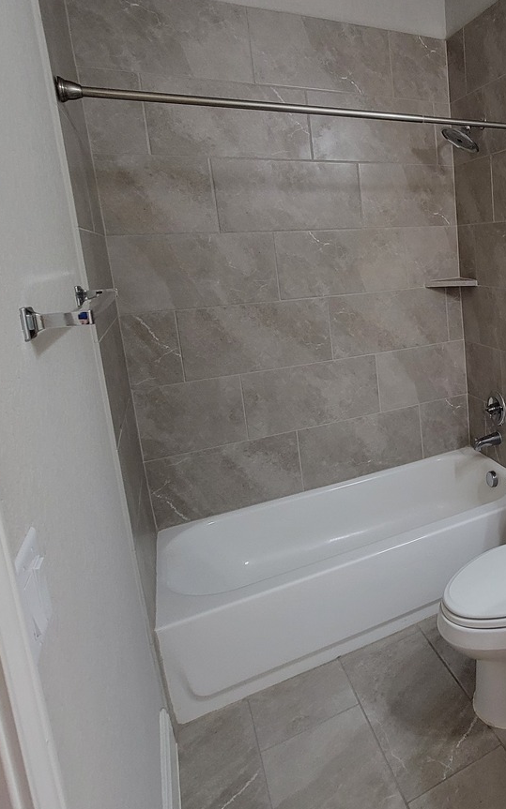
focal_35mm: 23
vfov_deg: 76.2
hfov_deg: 43.7
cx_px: 527
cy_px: 317
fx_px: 508
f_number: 2.2
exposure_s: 1/60
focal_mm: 2.2
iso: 320
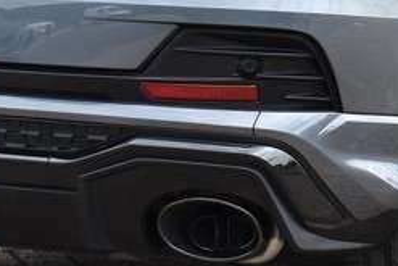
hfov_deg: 6.6
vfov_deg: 4.4
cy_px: -121
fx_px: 3440
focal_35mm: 311
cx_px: 290
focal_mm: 50
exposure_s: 1/250
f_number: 8
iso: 280
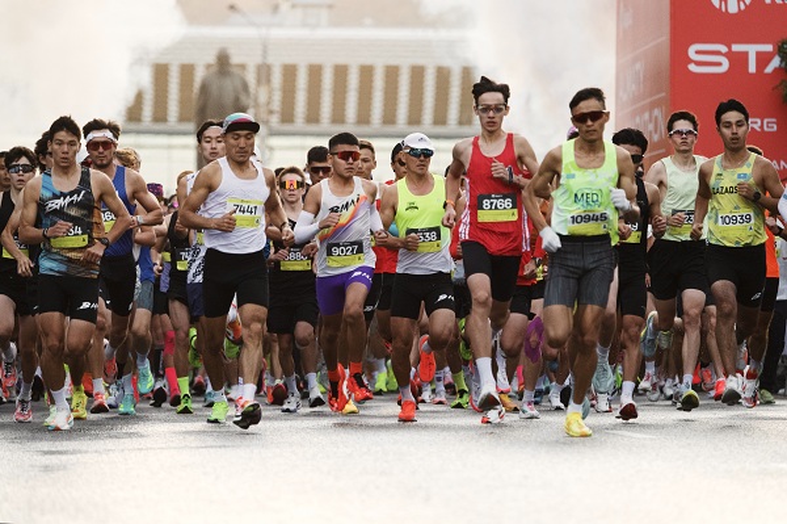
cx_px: 394
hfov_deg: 6.7
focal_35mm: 310
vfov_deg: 4.4
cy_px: 262
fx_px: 6771
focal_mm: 310
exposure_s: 1/800
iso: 6400
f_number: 5.6
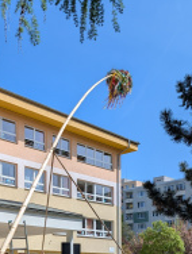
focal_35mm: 51
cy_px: 251
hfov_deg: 28.2
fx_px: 375
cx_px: 45
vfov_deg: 34.2
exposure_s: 1/1357
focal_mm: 6.9
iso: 19
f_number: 1.68
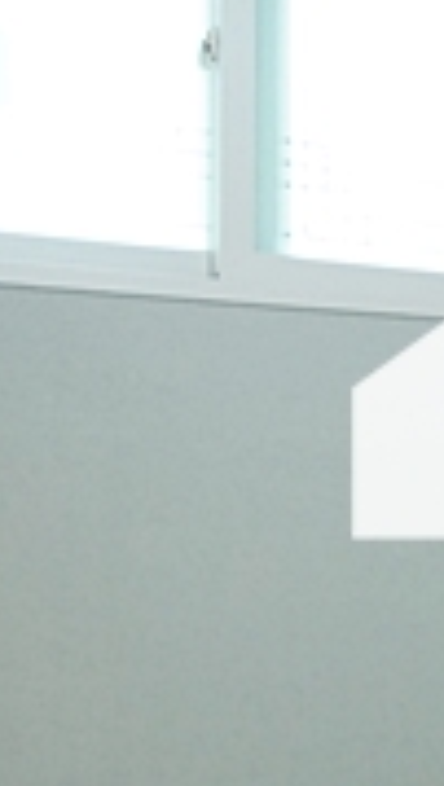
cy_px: 413
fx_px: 1462
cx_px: 892
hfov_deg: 14.4
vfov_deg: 30.1
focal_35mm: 70
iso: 800
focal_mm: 10
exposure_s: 1/100
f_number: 4
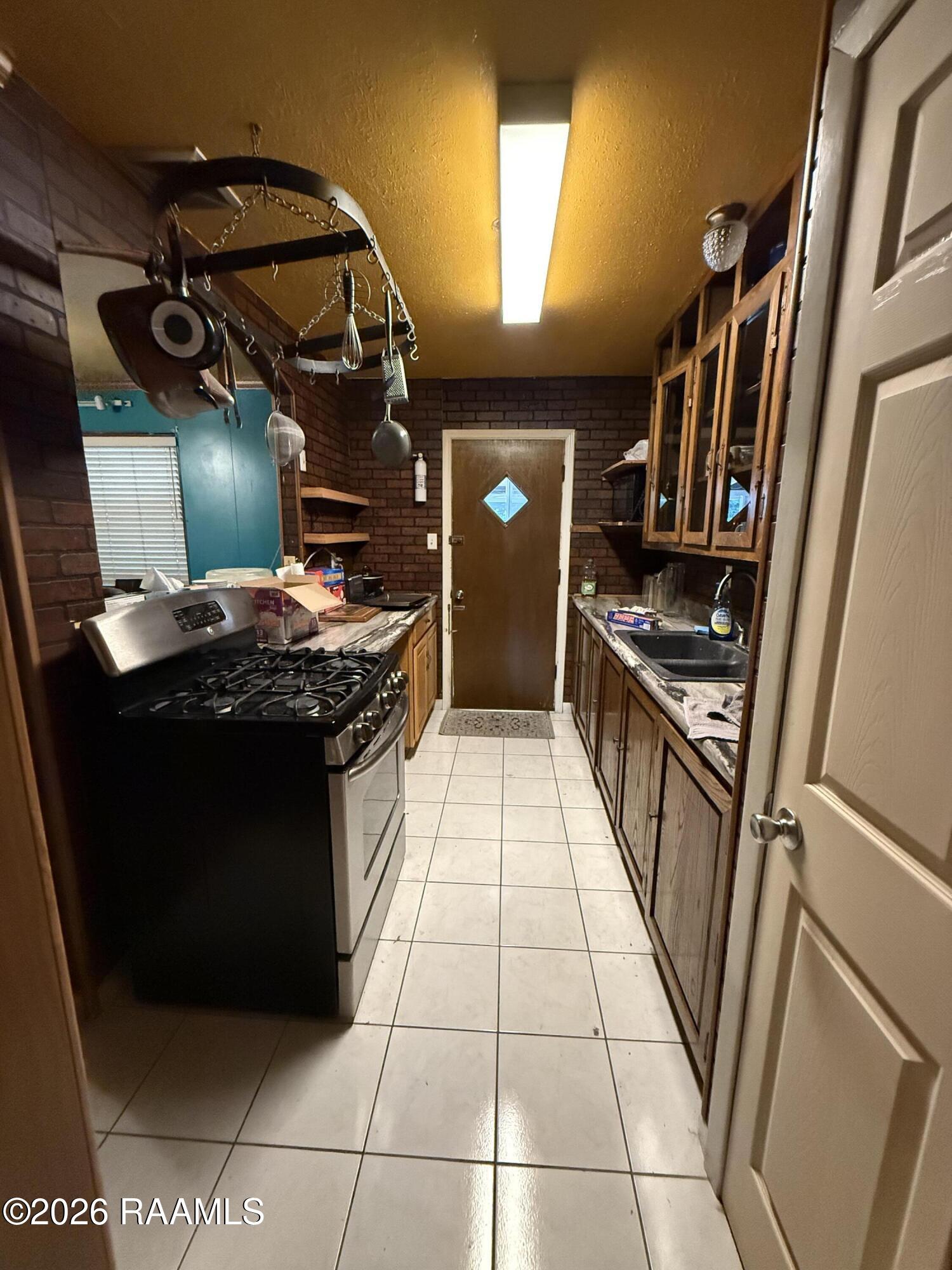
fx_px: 513
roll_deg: -0.8
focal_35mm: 14
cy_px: 635
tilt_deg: -11.3
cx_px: 476
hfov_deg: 85.7
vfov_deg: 102.1
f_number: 2.2
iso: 1000
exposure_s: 1/60
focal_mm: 2.22
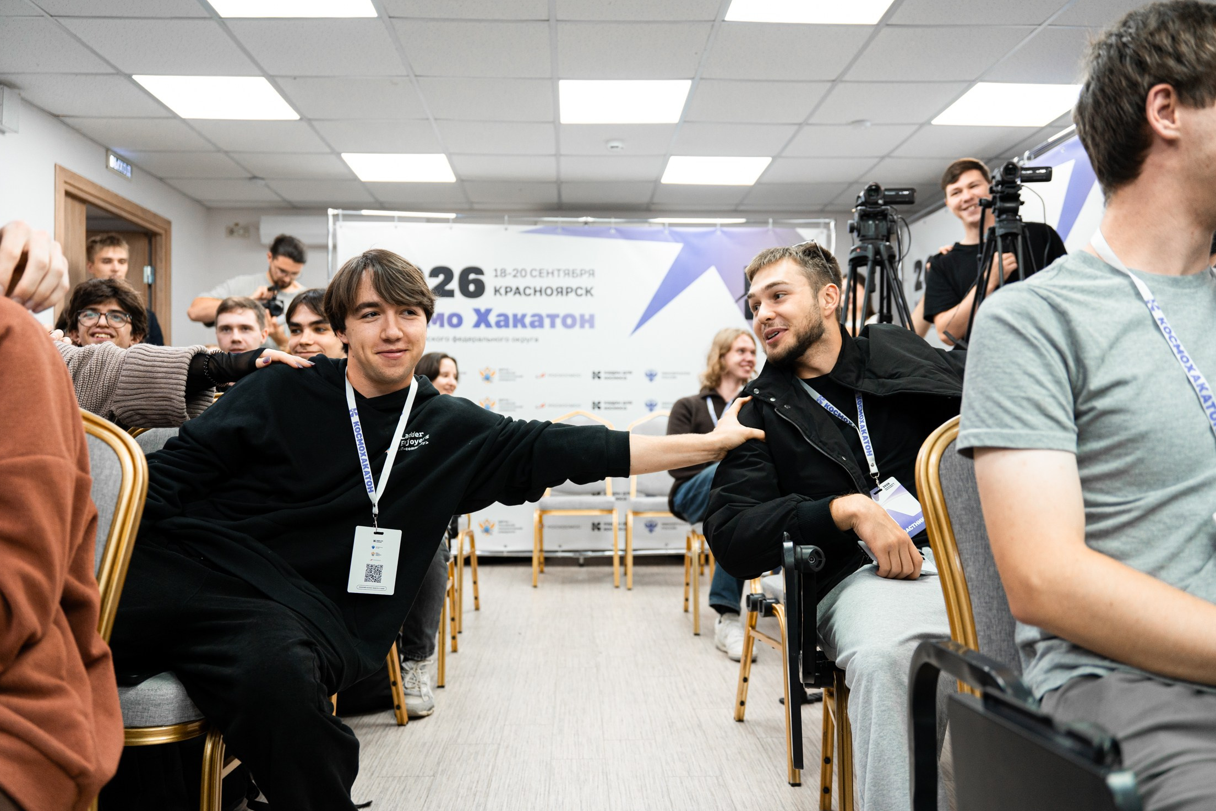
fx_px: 980
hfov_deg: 63.7
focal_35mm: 29
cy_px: 415
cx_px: 604
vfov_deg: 45.0
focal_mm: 28
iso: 640
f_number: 2.8
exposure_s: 1/125
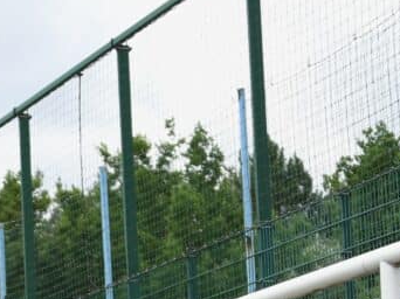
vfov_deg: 7.3
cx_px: -144
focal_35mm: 196
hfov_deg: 9.9
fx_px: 2263
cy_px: 541
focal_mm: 34
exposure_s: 1/1600
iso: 140
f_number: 2.8
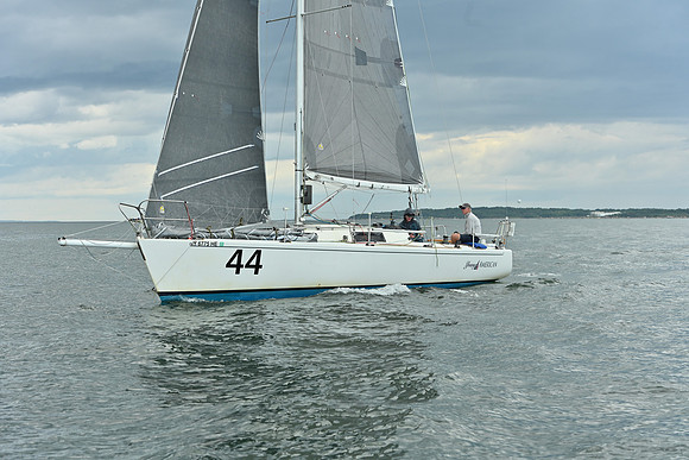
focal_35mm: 70
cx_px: 344
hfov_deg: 28.8
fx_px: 1340
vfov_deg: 19.5
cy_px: 230
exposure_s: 1/640
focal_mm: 70
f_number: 6.3
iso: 250
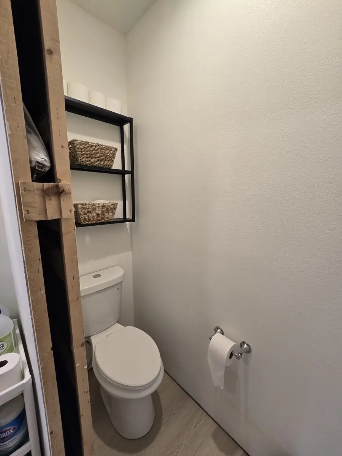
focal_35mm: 13
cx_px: 171
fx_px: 171
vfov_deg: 106.2
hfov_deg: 89.9
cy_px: 228
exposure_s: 1/60
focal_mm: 2.2
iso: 100
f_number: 2.2
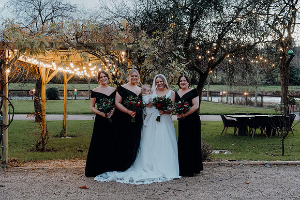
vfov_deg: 28.1
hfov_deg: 41.1
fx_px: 400
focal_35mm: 48
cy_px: 100
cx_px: 150
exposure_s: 1/160
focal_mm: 48
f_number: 5
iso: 5000
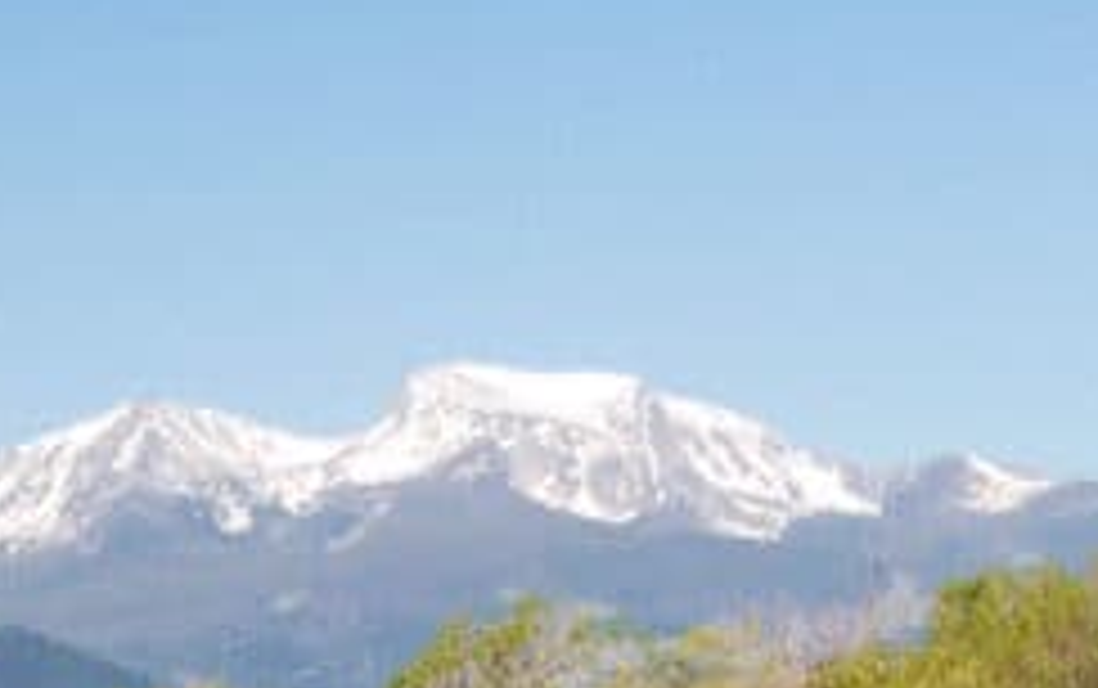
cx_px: -104
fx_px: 7308
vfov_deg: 5.3
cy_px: 1266
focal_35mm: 244
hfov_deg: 8.5
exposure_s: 1/125
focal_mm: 38
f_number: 5.6
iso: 100
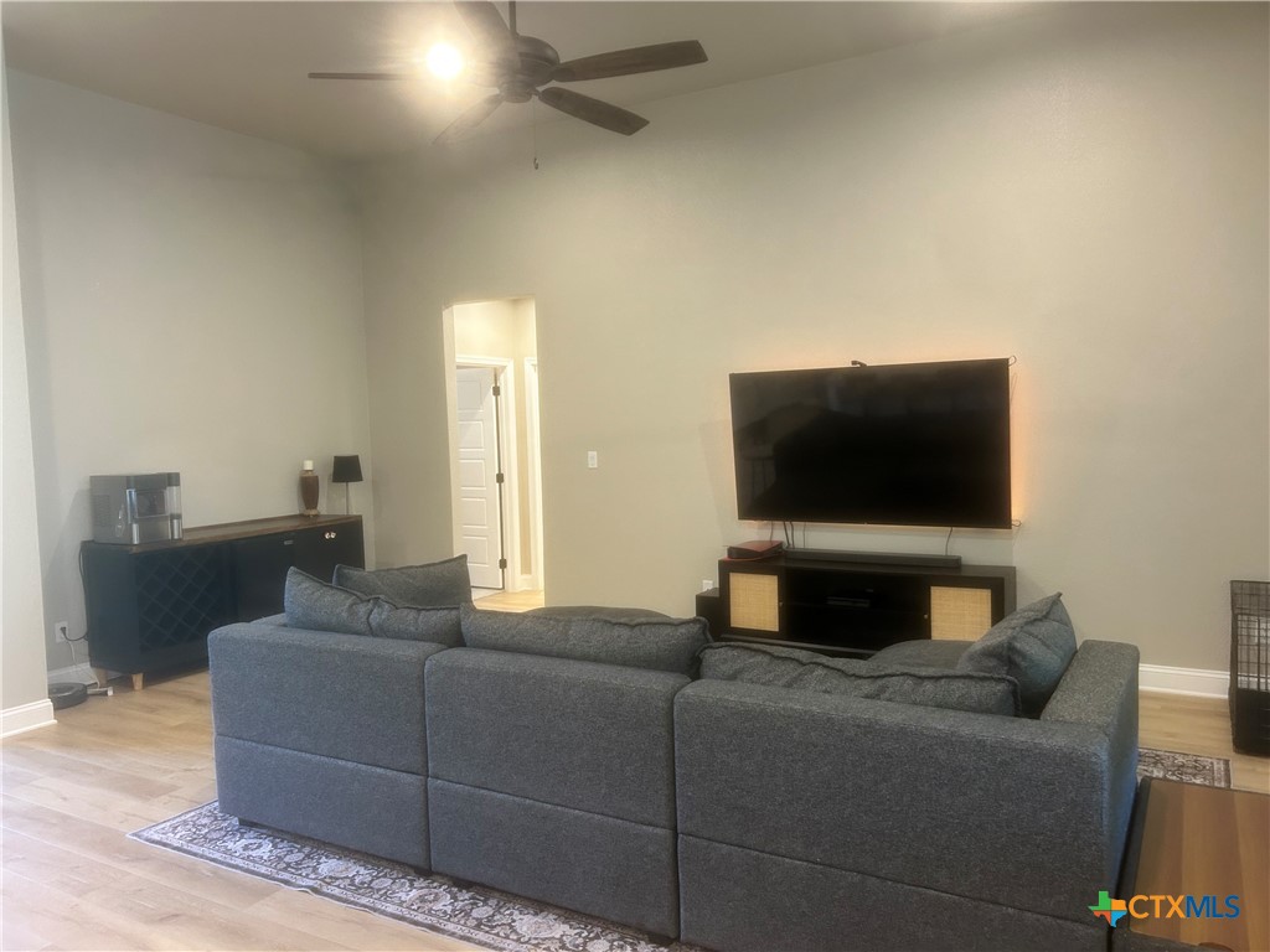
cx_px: 635
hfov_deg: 67.3
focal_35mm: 26
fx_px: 954
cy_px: 476
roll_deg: +2.3
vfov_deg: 53.1
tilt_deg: -2.1
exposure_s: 1/60
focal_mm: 5.7
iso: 200
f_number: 1.5
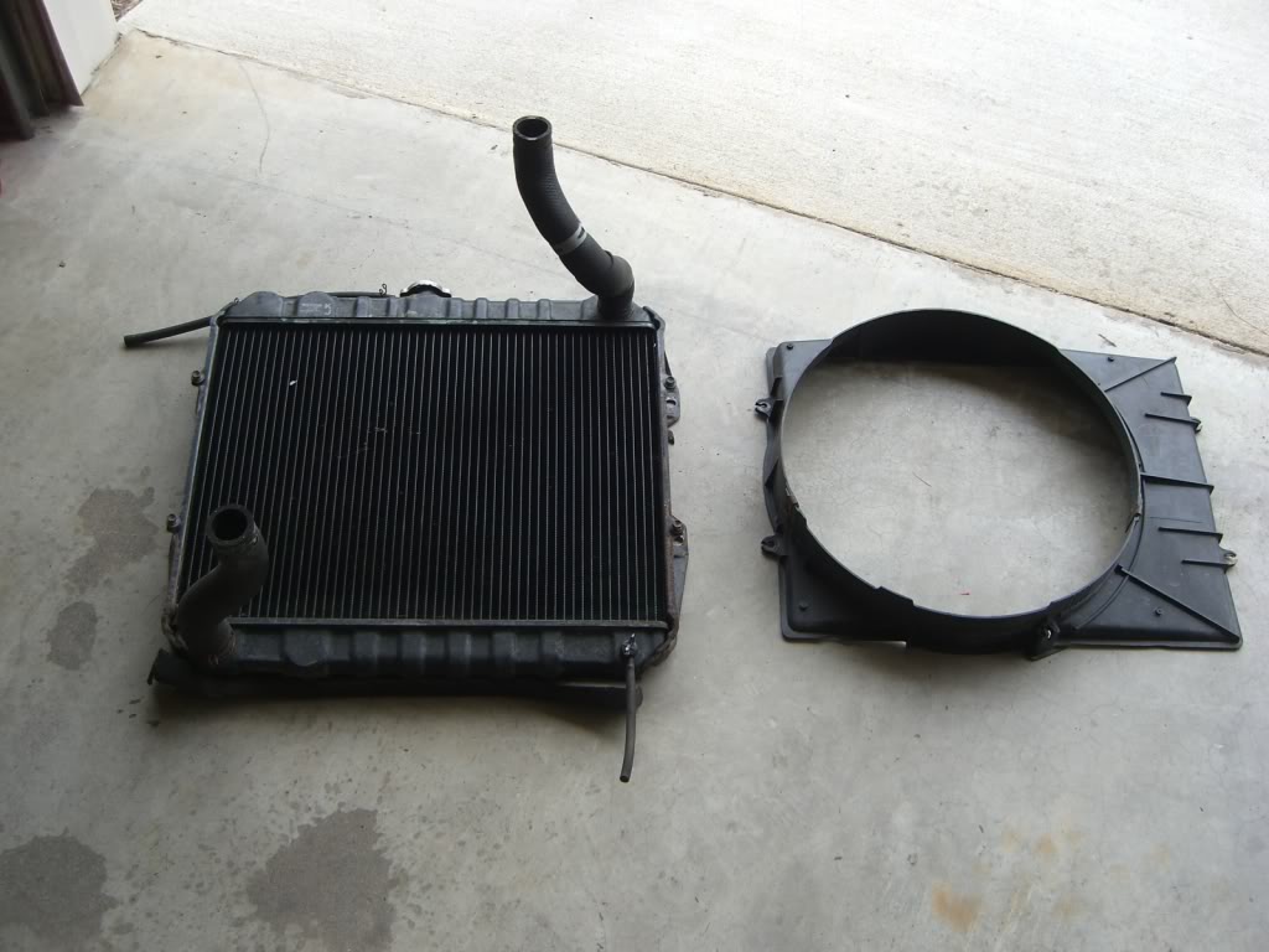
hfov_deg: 49.0
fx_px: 1393
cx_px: 634
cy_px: 476
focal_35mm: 38
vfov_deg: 37.7
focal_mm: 7.9
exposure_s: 1/125
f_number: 2.8
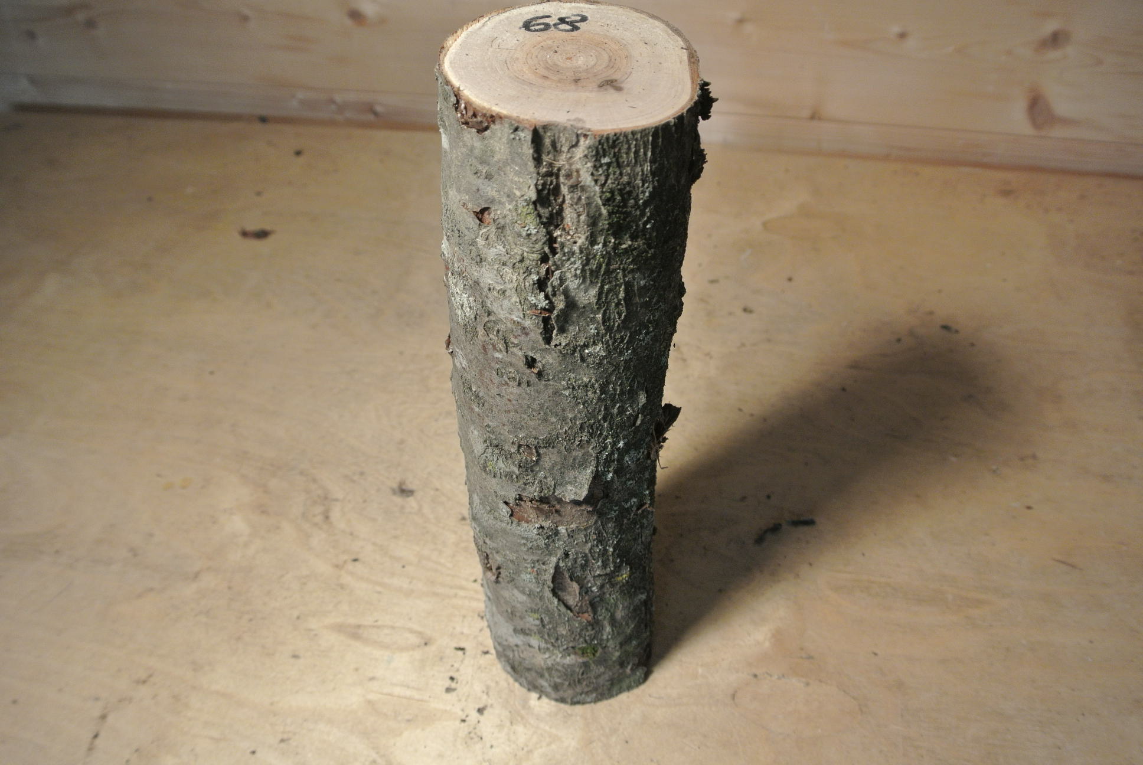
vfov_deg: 43.7
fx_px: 954
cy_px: 382
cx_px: 572
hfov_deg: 61.9
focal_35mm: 30
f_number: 3.5
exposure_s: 1/60
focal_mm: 11.4
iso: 450
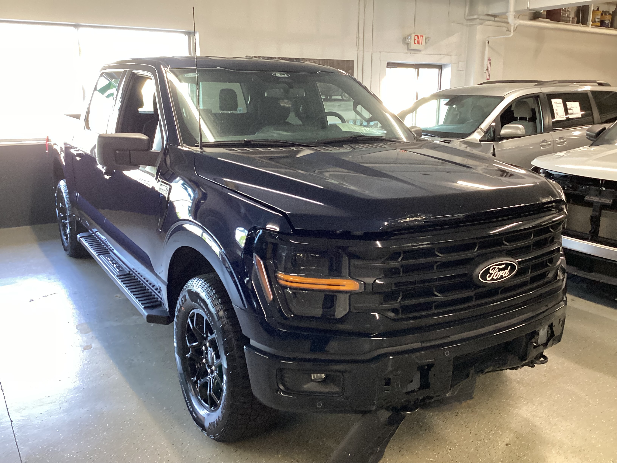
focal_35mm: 31
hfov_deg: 58.4
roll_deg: -0.4
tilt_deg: -14.6
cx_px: 308
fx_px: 553
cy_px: 232
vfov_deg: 45.4
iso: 200
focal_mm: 3.3
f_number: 2.4
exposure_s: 1/50
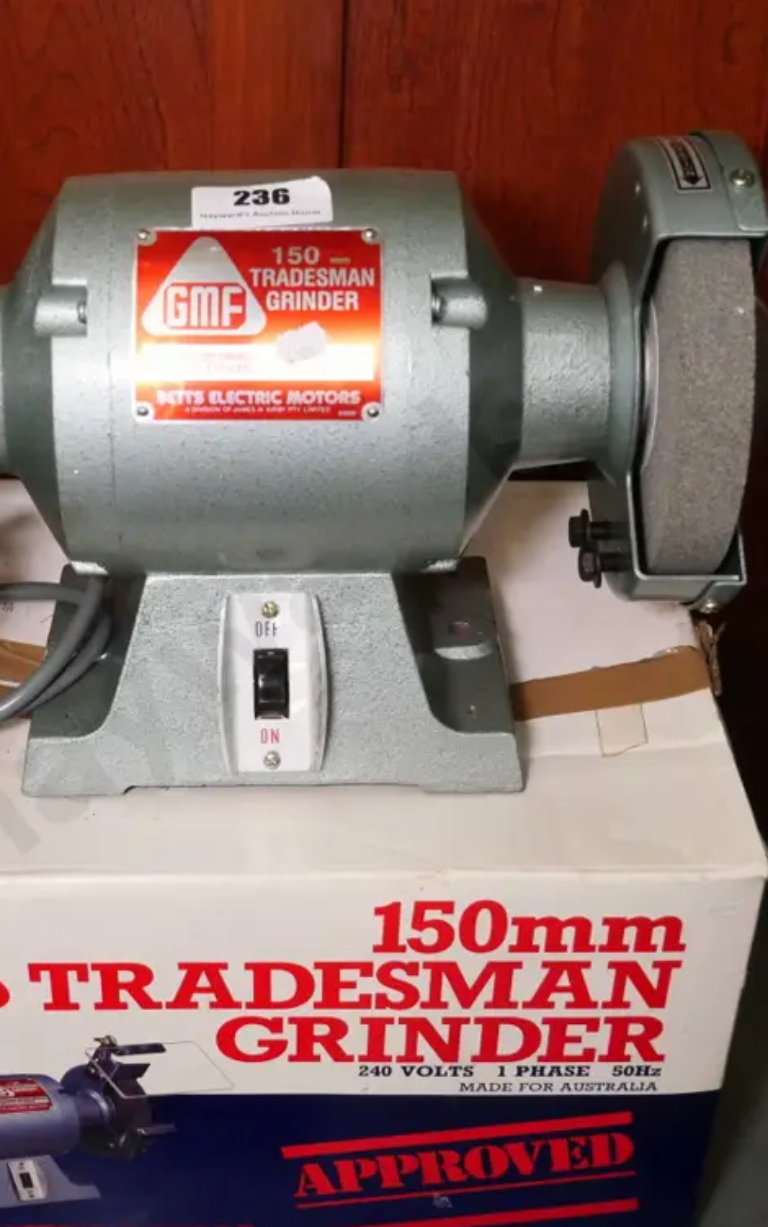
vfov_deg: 38.9
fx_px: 1740
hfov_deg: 24.8
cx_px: 255
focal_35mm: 52
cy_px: 626
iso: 3200
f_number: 4.5
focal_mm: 18
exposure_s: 1/400
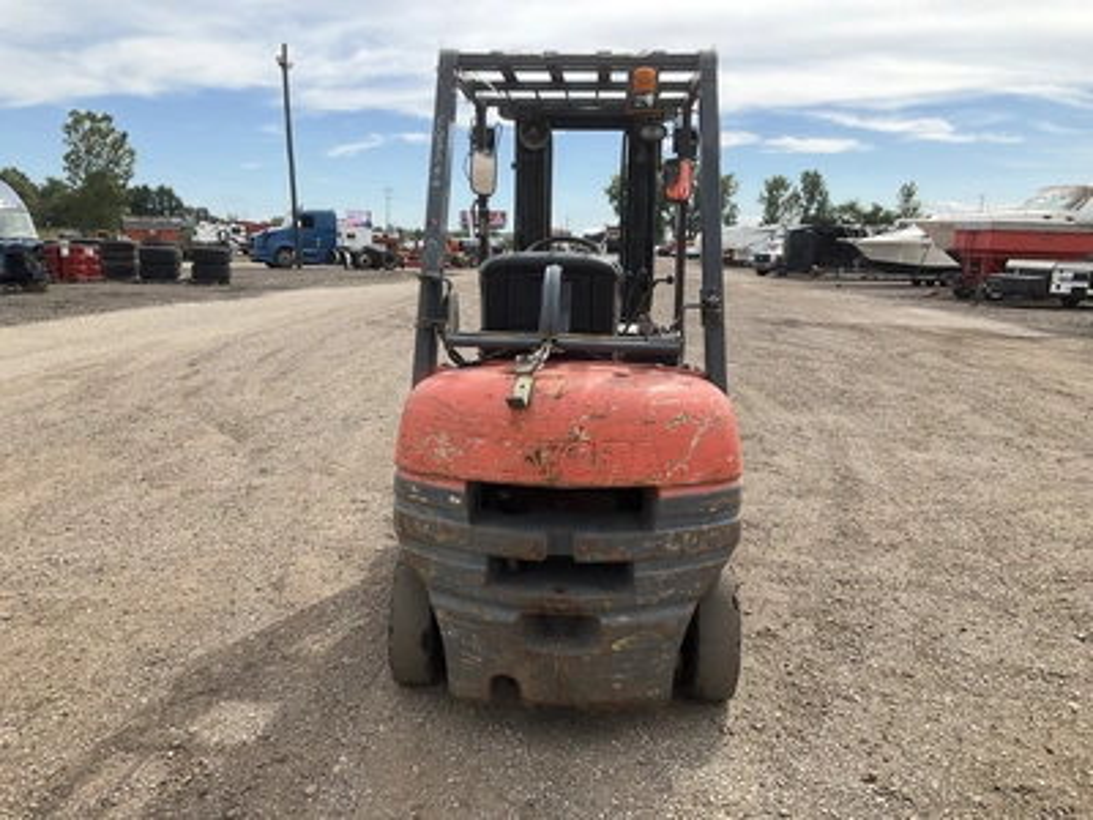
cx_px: 546
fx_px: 916
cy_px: 410
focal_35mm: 29
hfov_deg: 61.7
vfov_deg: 48.2
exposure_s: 1/1730
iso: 25
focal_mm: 3
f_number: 1.8
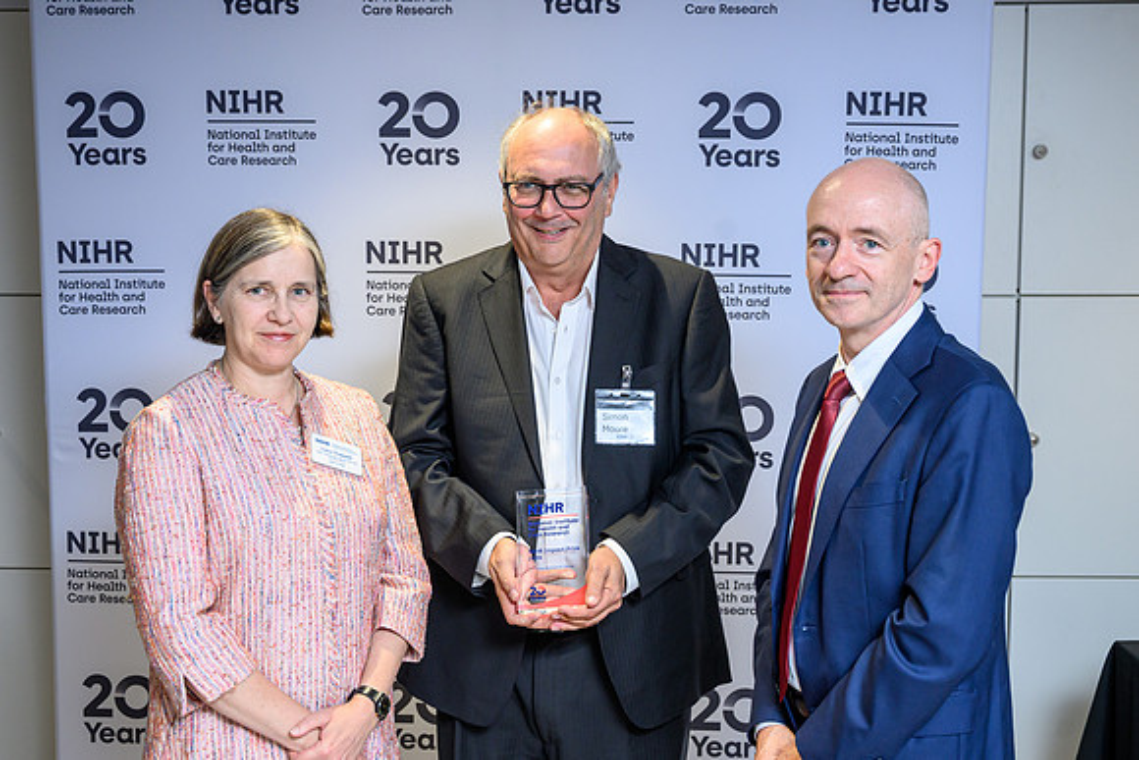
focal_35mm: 47
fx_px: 1492
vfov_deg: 28.6
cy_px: 380
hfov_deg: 41.8
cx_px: 612
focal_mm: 43
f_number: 4.5
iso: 1250
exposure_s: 1/200
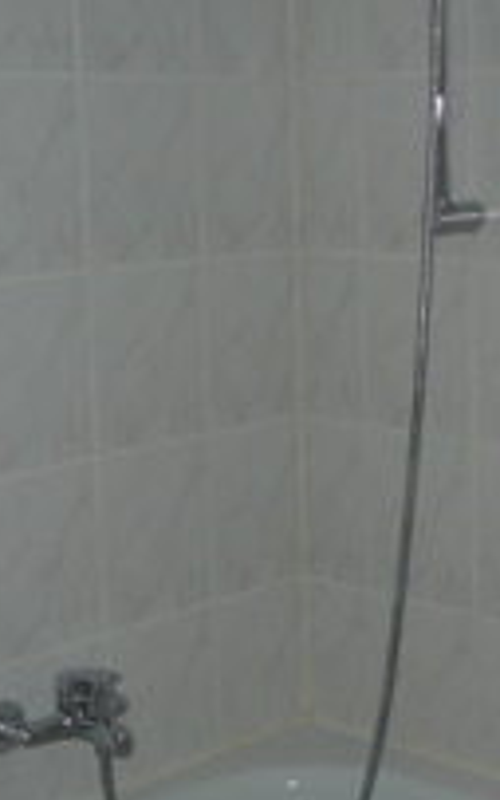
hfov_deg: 17.7
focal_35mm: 73
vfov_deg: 28.2
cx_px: 423
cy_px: 473
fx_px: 1590
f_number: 3.3
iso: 100
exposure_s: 1/30
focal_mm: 4.6
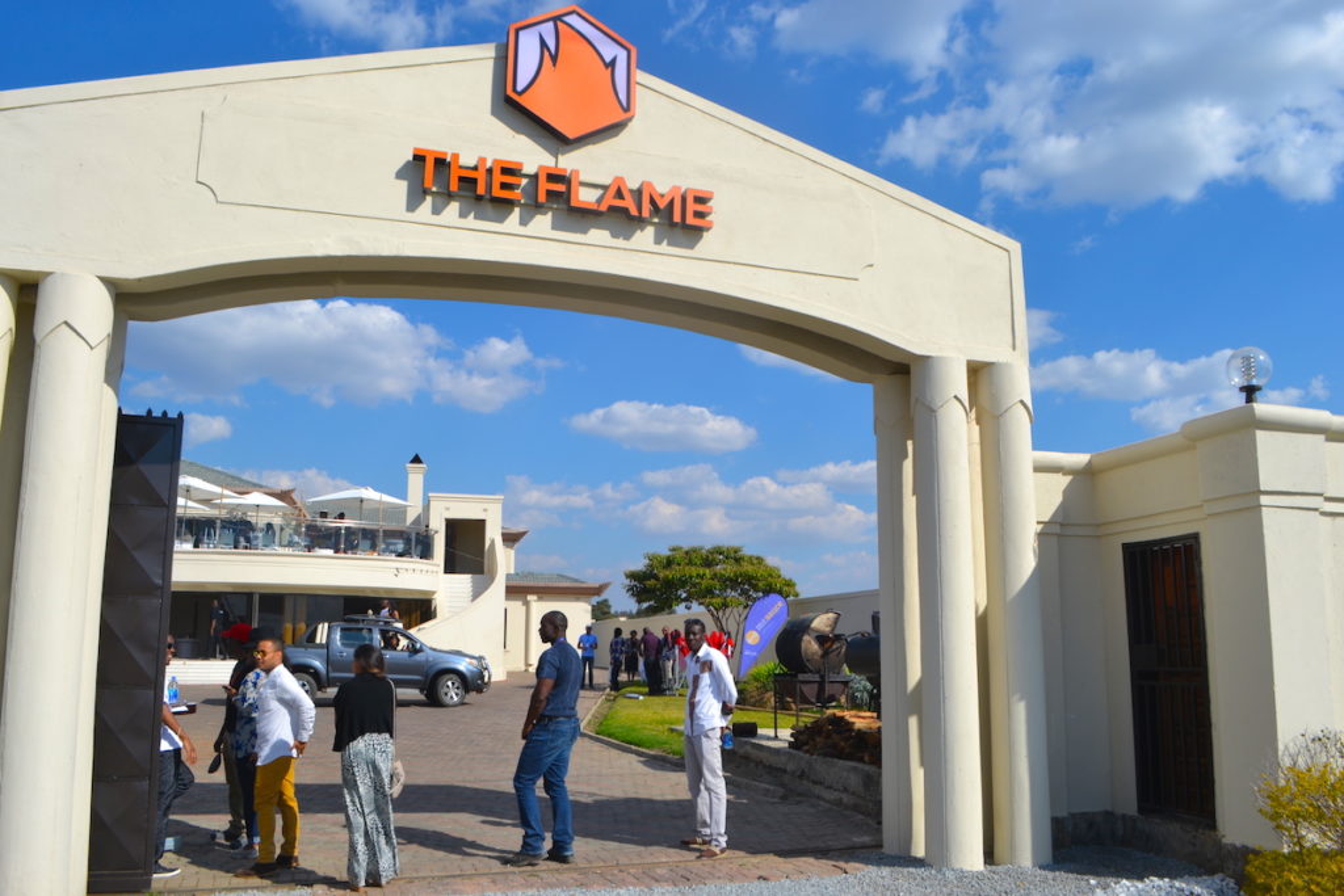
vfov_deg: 47.9
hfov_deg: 67.4
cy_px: 448
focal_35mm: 27
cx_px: 672
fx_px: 1008
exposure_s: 1/320
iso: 100
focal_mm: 18
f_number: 8
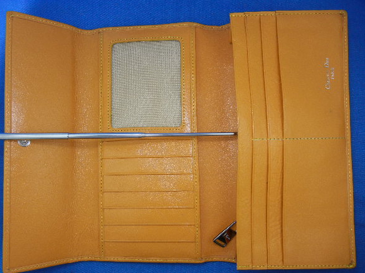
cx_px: 168
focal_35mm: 33
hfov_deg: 55.3
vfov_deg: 42.9
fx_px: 348
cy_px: 148
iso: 200
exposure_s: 1/31
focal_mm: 5.4
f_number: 3.5
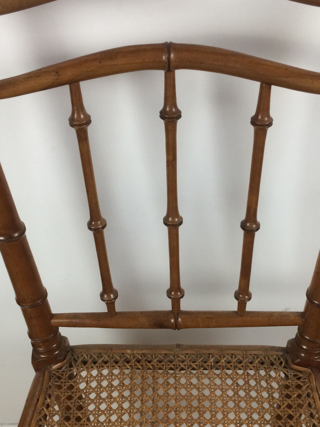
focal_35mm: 48
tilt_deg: -50.6
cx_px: 175
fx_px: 592
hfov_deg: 30.2
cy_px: 272
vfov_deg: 39.3
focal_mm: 4.15
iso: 80
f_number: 2.2
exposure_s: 1/33
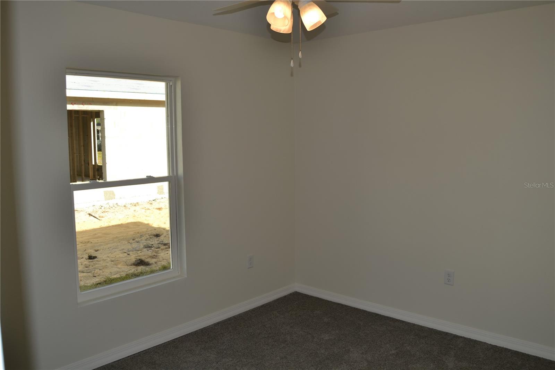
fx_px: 439
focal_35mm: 28
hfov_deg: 64.6
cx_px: 278
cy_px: 185
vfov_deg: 45.7
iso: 100
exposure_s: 1/200
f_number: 5
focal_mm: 19
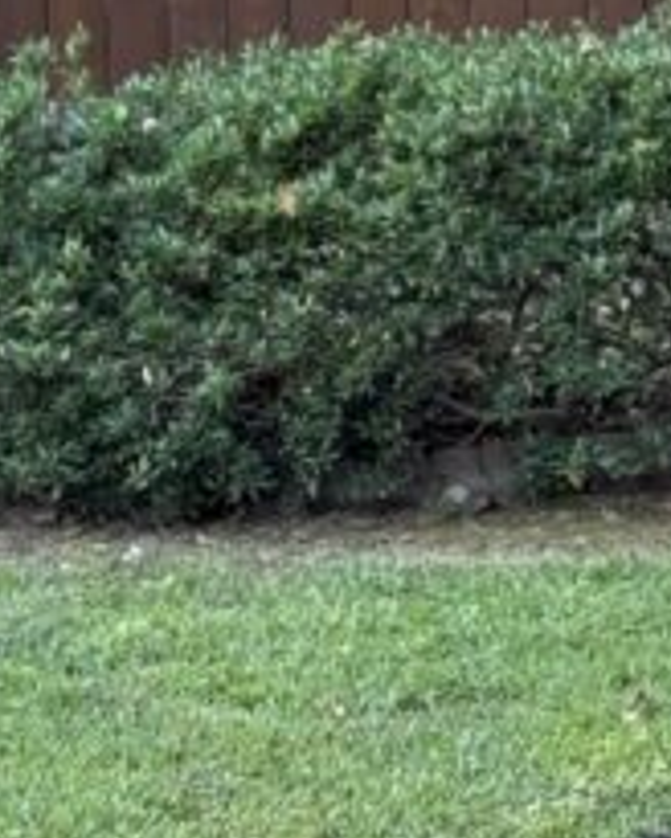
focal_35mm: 234
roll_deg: +0.4
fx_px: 5809
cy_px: 213
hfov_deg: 6.6
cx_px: 802
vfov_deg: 8.2
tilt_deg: -7.2
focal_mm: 6.76
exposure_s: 1/143
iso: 100
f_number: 1.78
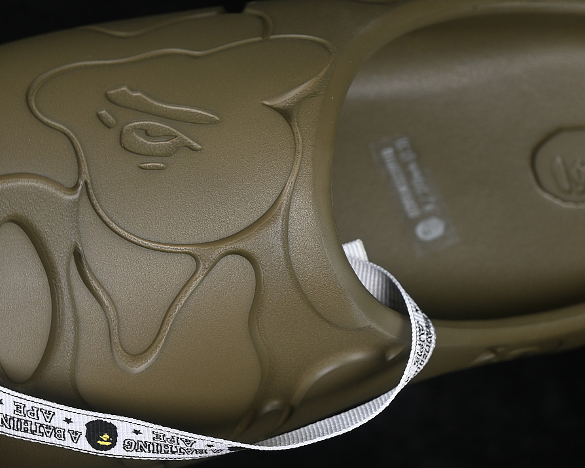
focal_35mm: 85
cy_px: 235
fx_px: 1472
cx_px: 322
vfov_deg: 18.1
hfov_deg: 22.5
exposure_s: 1/60
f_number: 6.3
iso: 160
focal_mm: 50
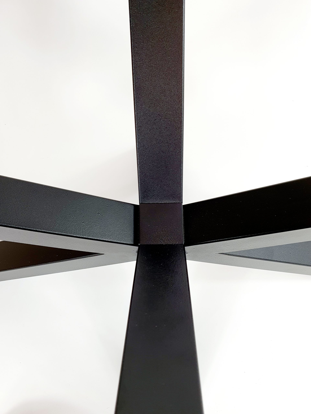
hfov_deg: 53.1
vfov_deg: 67.3
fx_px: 311
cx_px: 156
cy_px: 207
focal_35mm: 26
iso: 80
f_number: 2.4
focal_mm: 4.32
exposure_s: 1/100
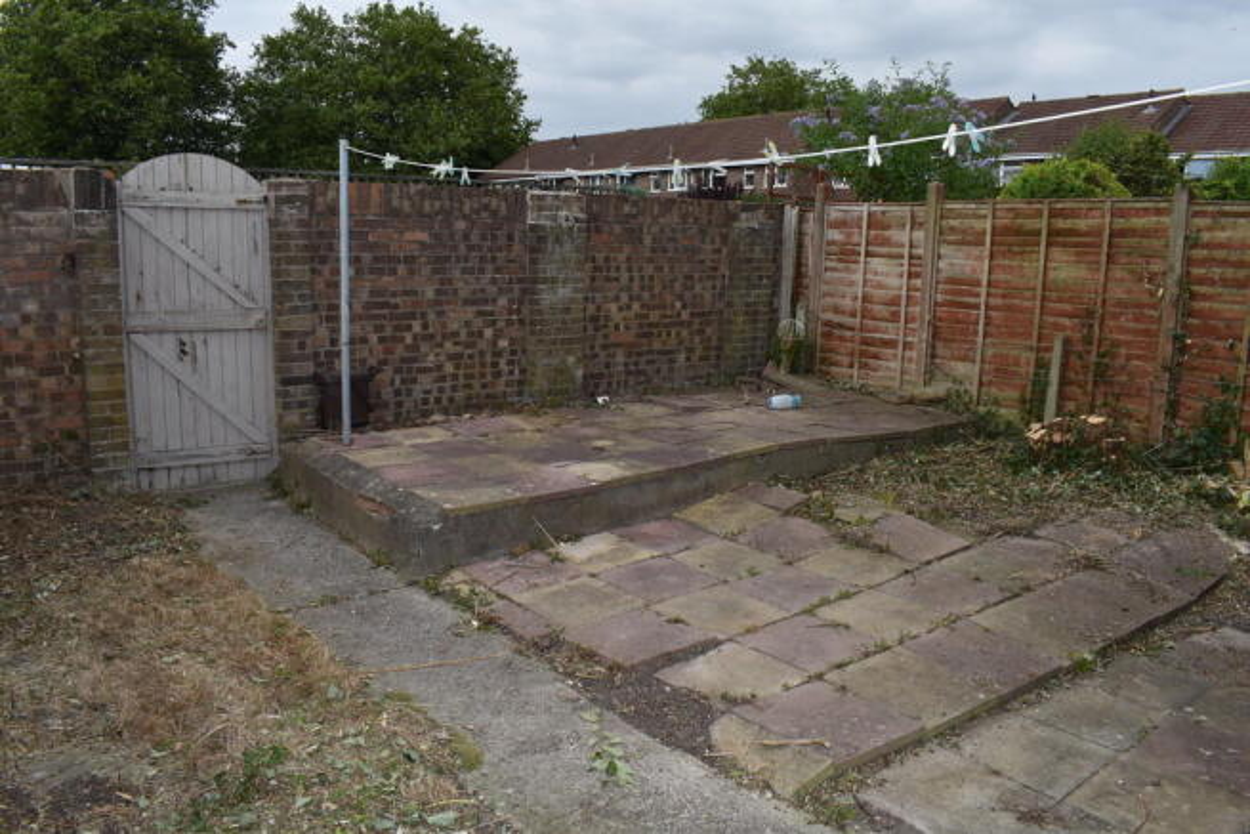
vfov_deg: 48.0
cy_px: 417
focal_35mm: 27
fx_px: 938
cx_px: 625
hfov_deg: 67.4
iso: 100
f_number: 7.1
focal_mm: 18
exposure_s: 1/200
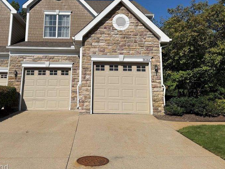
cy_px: 47
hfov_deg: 51.2
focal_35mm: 36
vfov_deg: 38.8
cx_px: 96
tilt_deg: +13.4
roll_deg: -0.8
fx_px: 234
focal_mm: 6.76
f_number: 1.78
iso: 80
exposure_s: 1/9091
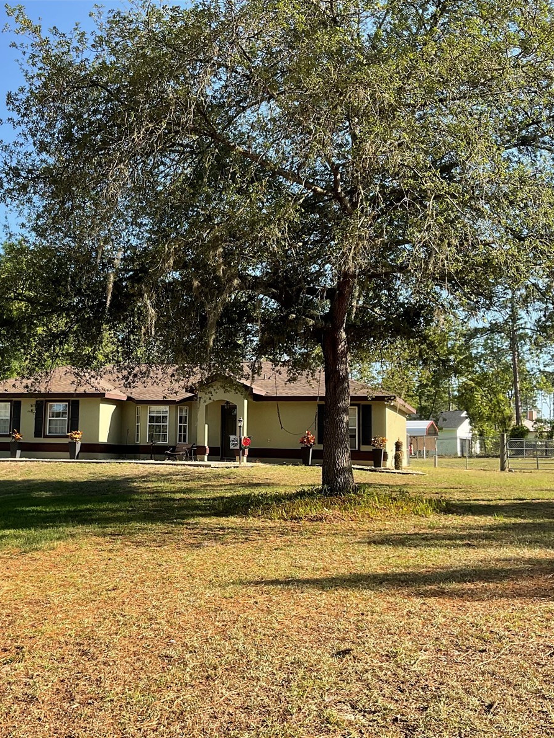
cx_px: 166
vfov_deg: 47.9
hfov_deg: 36.3
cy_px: 371
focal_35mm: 39
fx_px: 833
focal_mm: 3
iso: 16
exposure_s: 1/666
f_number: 1.8
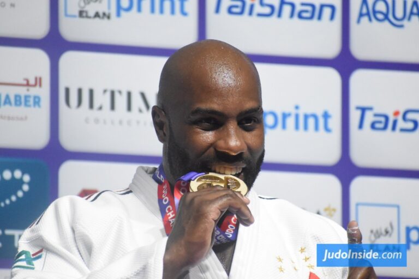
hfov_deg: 4.6
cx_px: 210
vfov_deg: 3.1
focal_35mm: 450
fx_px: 5237
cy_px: 140
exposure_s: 1/800
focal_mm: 300
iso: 6400
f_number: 6.3
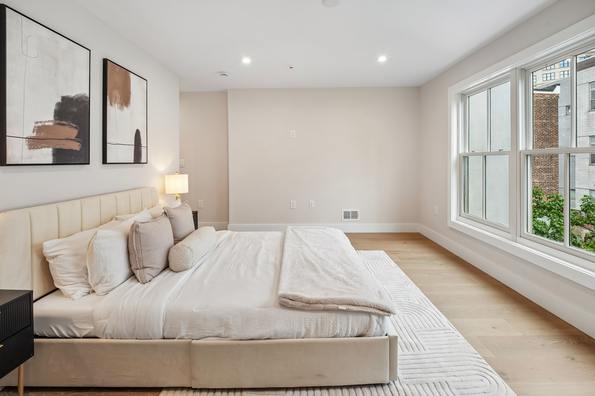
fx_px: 231
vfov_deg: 81.2
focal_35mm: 14
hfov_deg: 104.3
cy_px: 198
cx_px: 298
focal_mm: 14
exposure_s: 1/15
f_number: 7.1
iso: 500
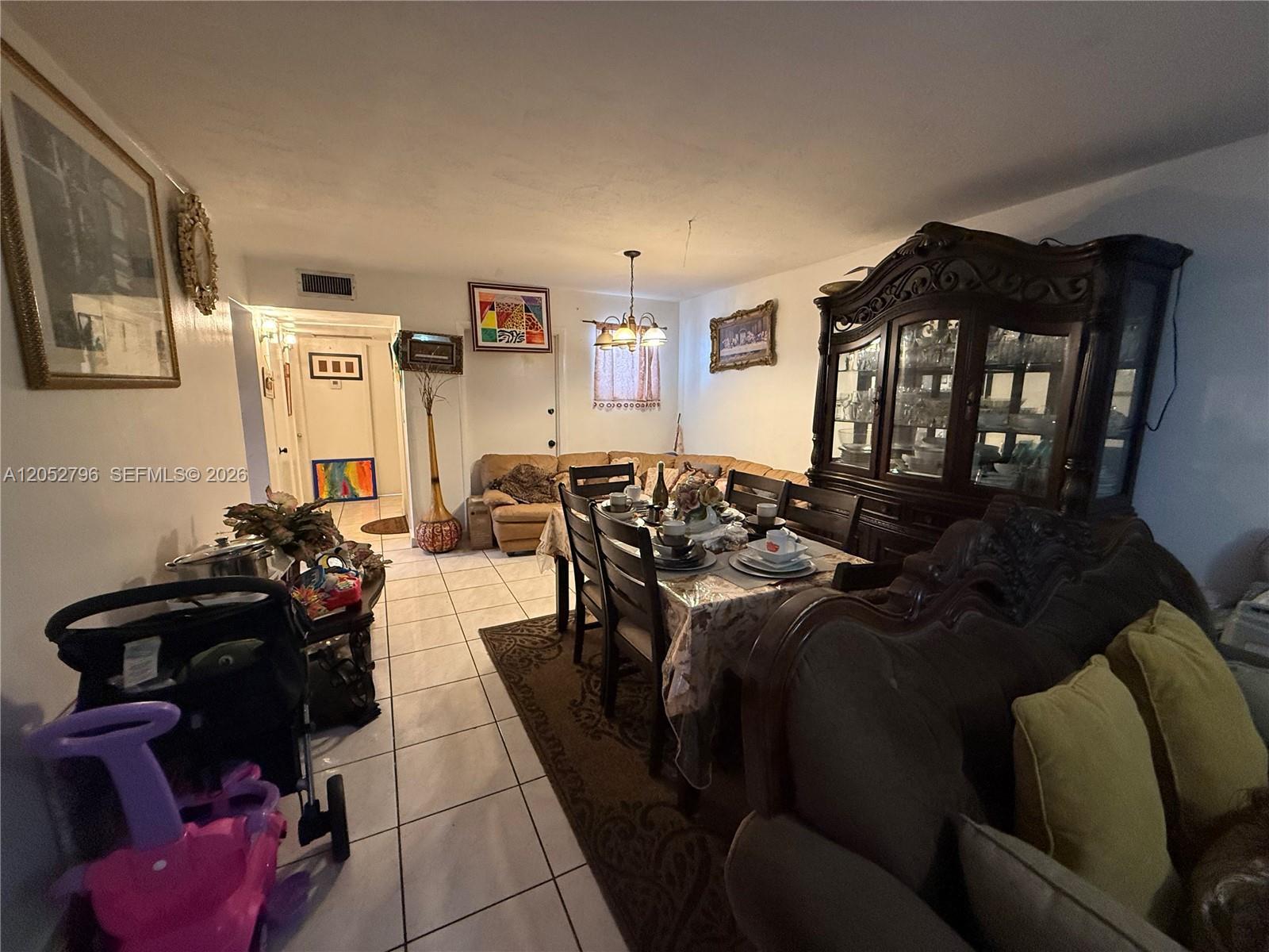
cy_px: 476
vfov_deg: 85.7
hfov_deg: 102.1
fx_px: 513
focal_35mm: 14
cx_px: 634
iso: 500
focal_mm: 2.22
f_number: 2.2
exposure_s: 1/60
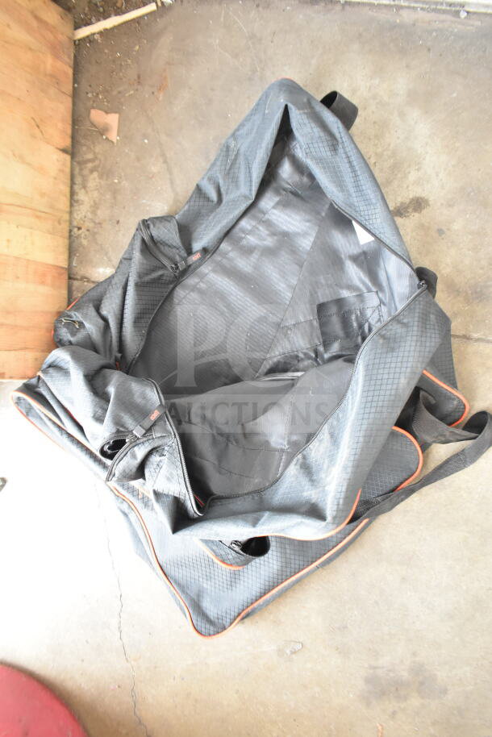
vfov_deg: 61.9
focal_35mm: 30
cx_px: 246
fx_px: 614
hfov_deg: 43.6
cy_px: 368
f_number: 3.5
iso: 1600
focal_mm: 20
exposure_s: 1/40
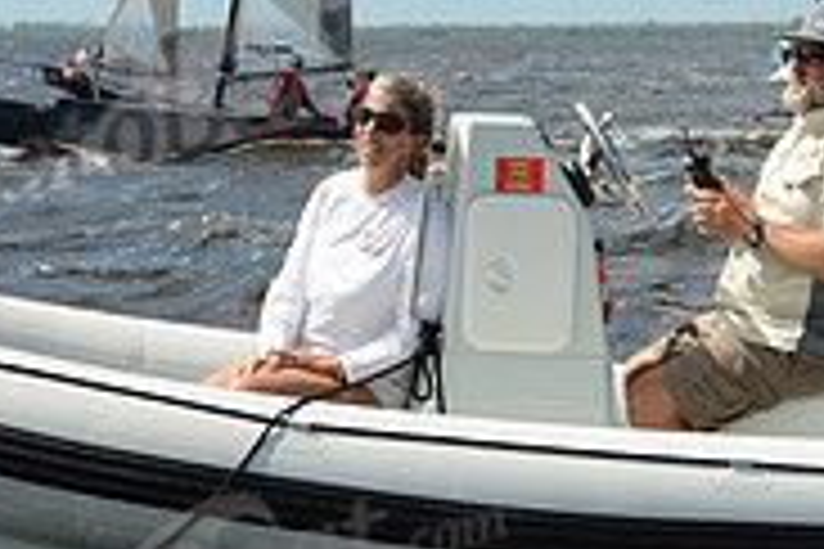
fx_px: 5081
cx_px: 743
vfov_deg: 6.2
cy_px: 290
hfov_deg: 9.2
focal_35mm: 222
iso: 250
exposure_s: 1/1000
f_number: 7.1
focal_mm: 70
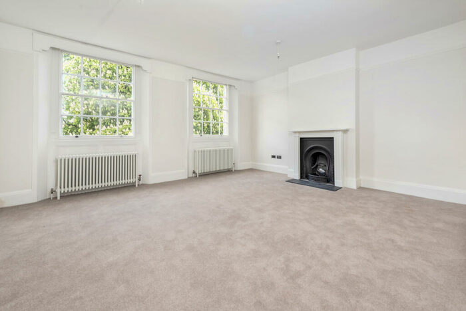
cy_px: 156
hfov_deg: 104.2
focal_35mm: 14
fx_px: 181
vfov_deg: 81.3
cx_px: 233
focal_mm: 14
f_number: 8
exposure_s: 1/25
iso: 200
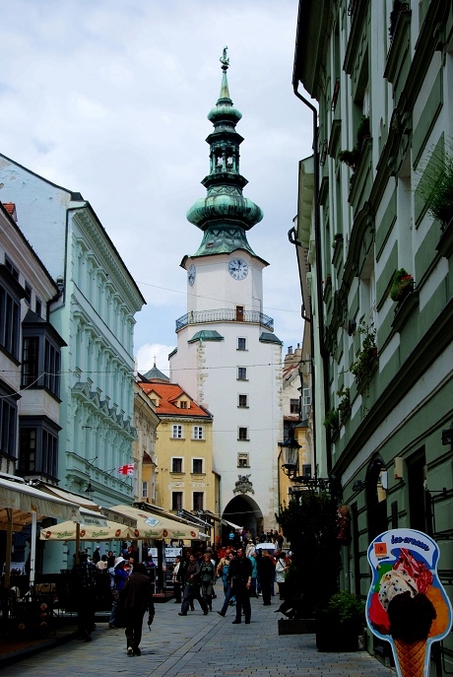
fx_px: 1035
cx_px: 228
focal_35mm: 55
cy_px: 334
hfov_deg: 24.7
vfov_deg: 36.2
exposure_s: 1/200
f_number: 11
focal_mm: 36
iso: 100
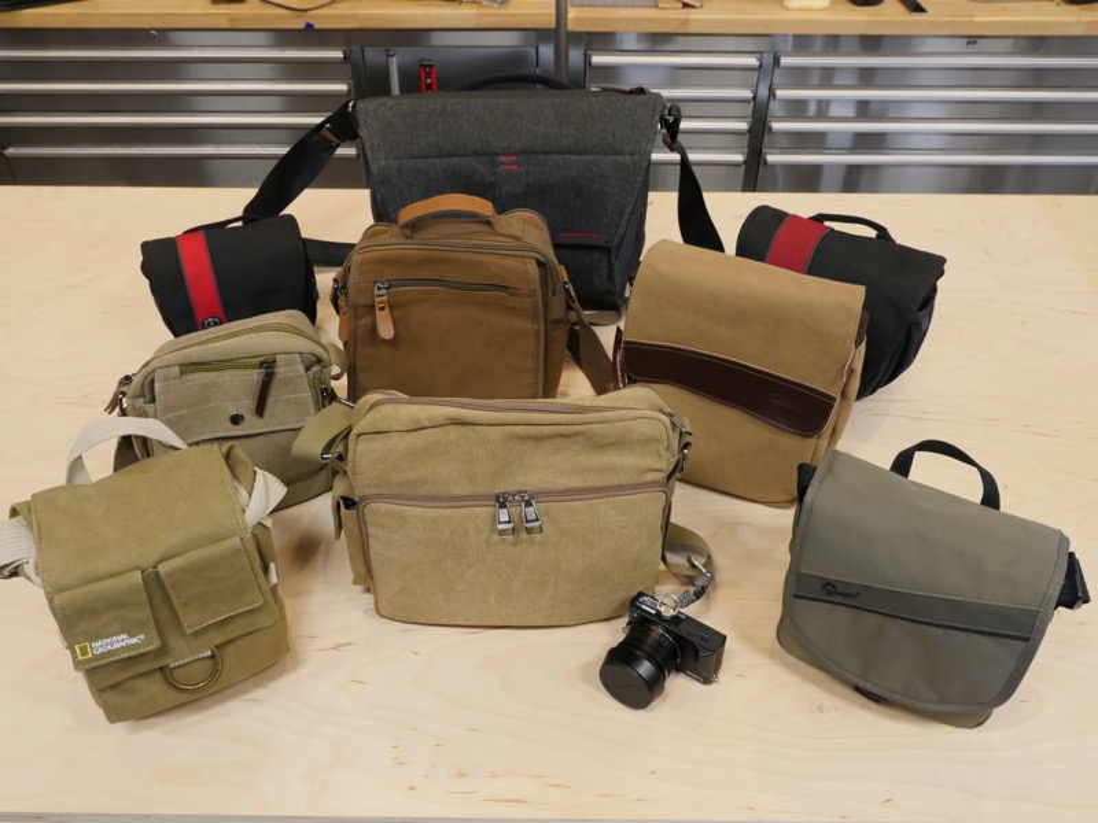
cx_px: 549
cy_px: 412
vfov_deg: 44.2
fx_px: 1015
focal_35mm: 32
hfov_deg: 56.8
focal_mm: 16
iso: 2000
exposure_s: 1/60
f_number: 7.1
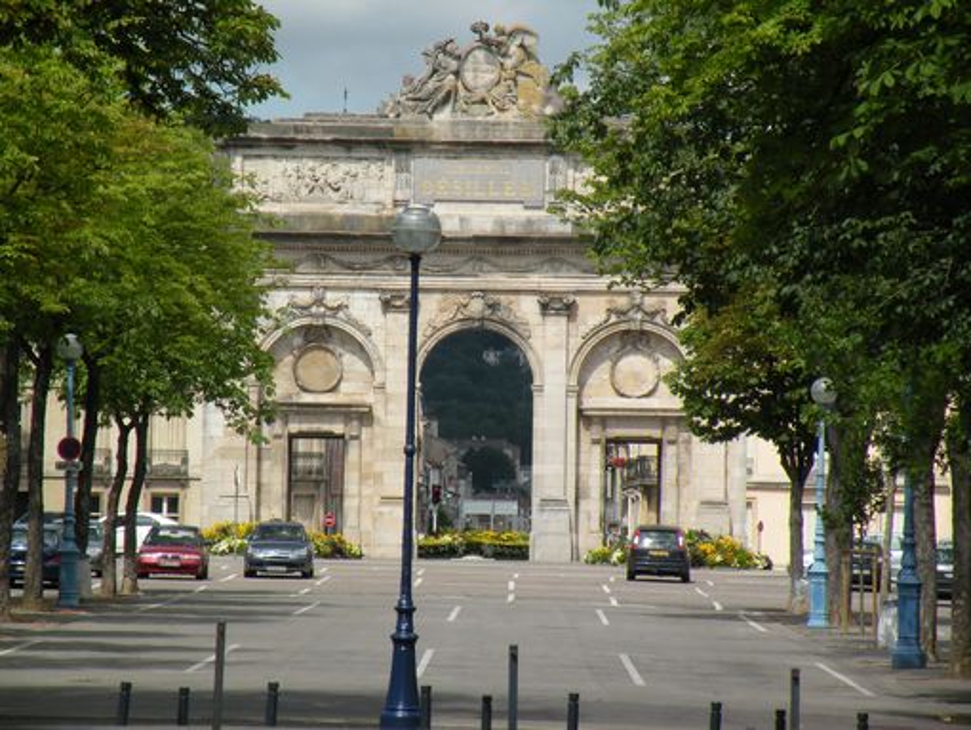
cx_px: 486
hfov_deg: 8.8
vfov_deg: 6.6
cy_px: 365
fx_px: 6314
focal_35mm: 225
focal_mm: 39.8
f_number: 6.3
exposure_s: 1/315
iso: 64
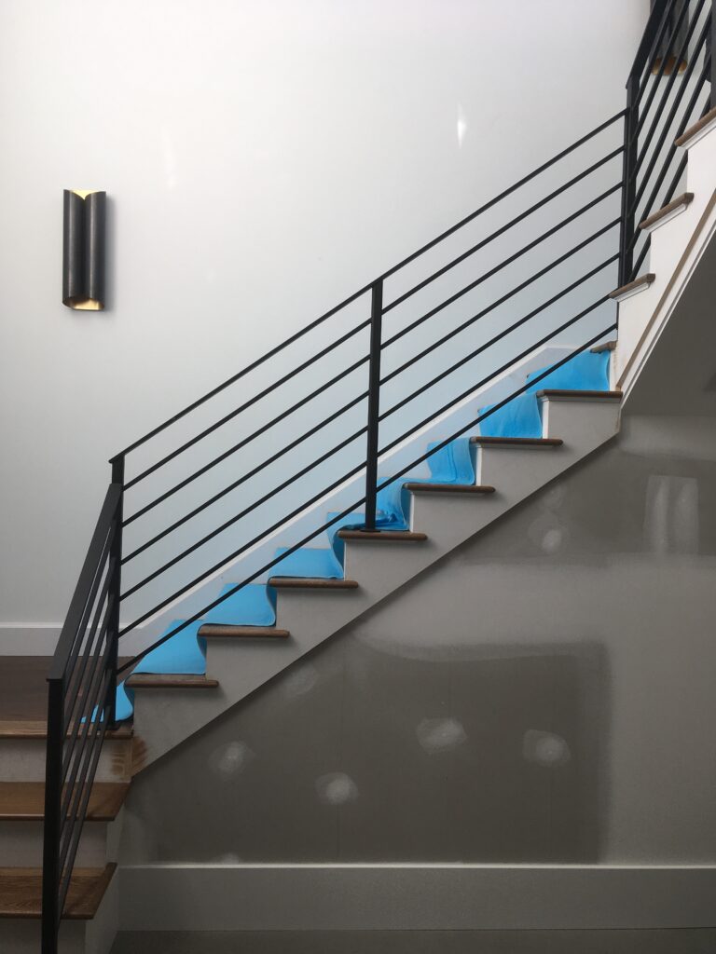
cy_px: 477
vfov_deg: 61.7
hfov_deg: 48.2
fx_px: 800
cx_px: 358
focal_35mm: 29
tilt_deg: -0.4
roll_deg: -2.2
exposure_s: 1/289
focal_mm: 4.15
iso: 25
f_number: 2.2
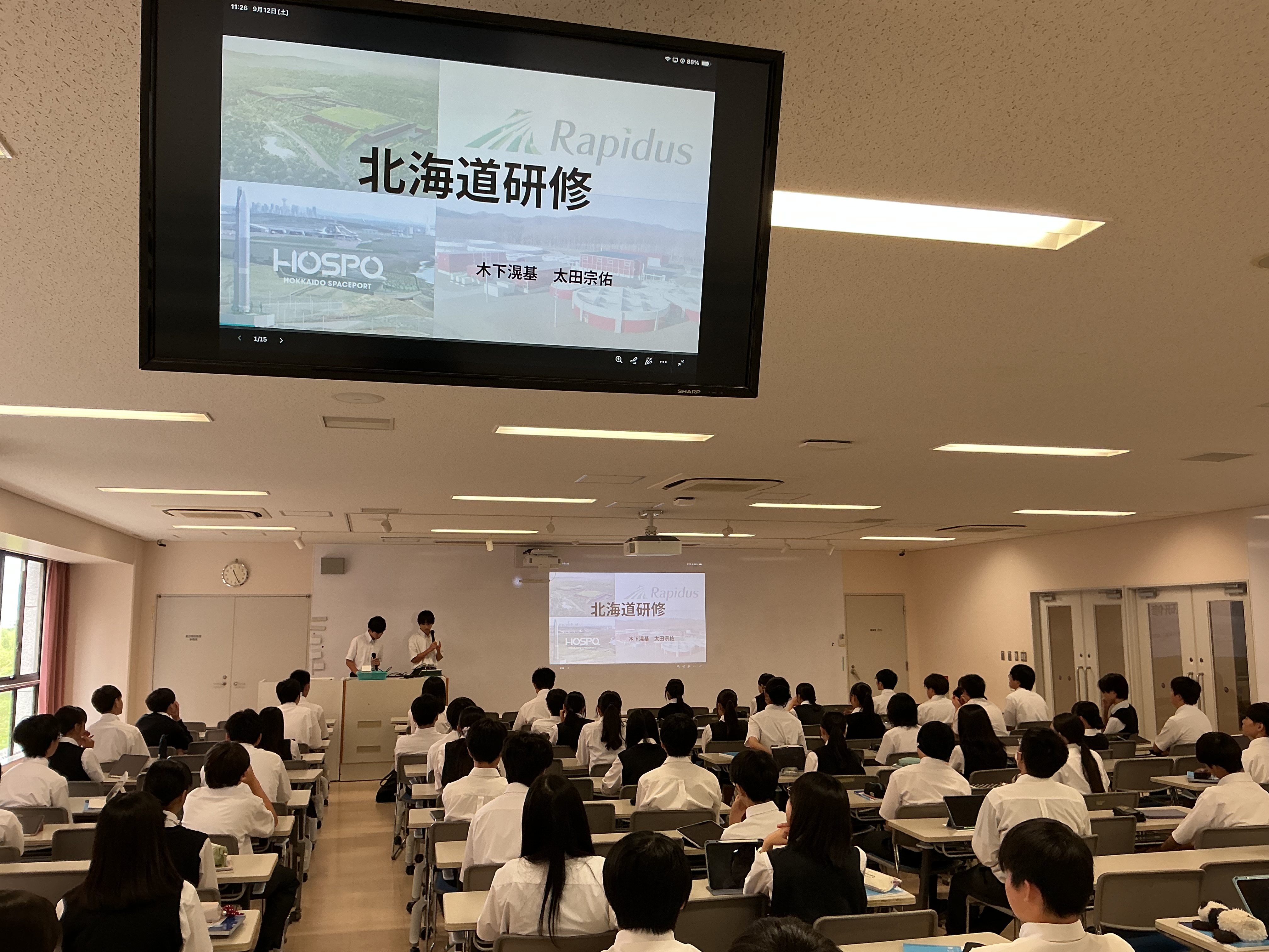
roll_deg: +1.1
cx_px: 634
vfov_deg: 48.2
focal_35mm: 29
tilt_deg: +6.5
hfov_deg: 61.7
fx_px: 1063
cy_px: 476
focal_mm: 3
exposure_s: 1/120
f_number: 1.8
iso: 64
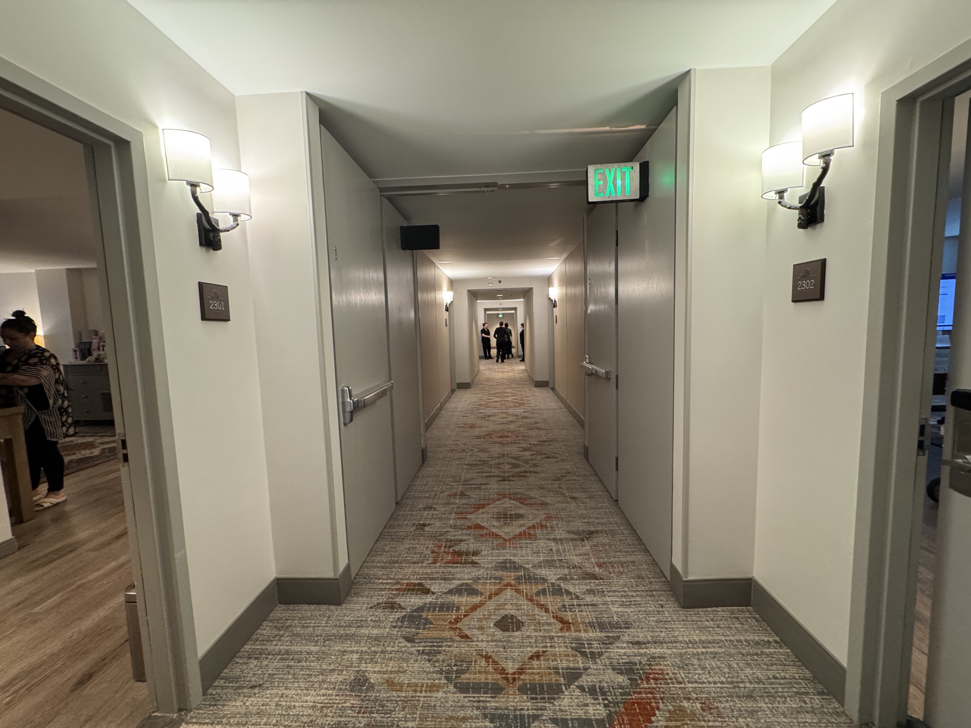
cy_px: 364
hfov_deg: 102.1
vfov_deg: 85.7
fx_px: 393
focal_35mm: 14
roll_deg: +1.5
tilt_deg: -4.3
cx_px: 486
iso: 400
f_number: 2.2
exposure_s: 1/60
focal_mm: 2.22
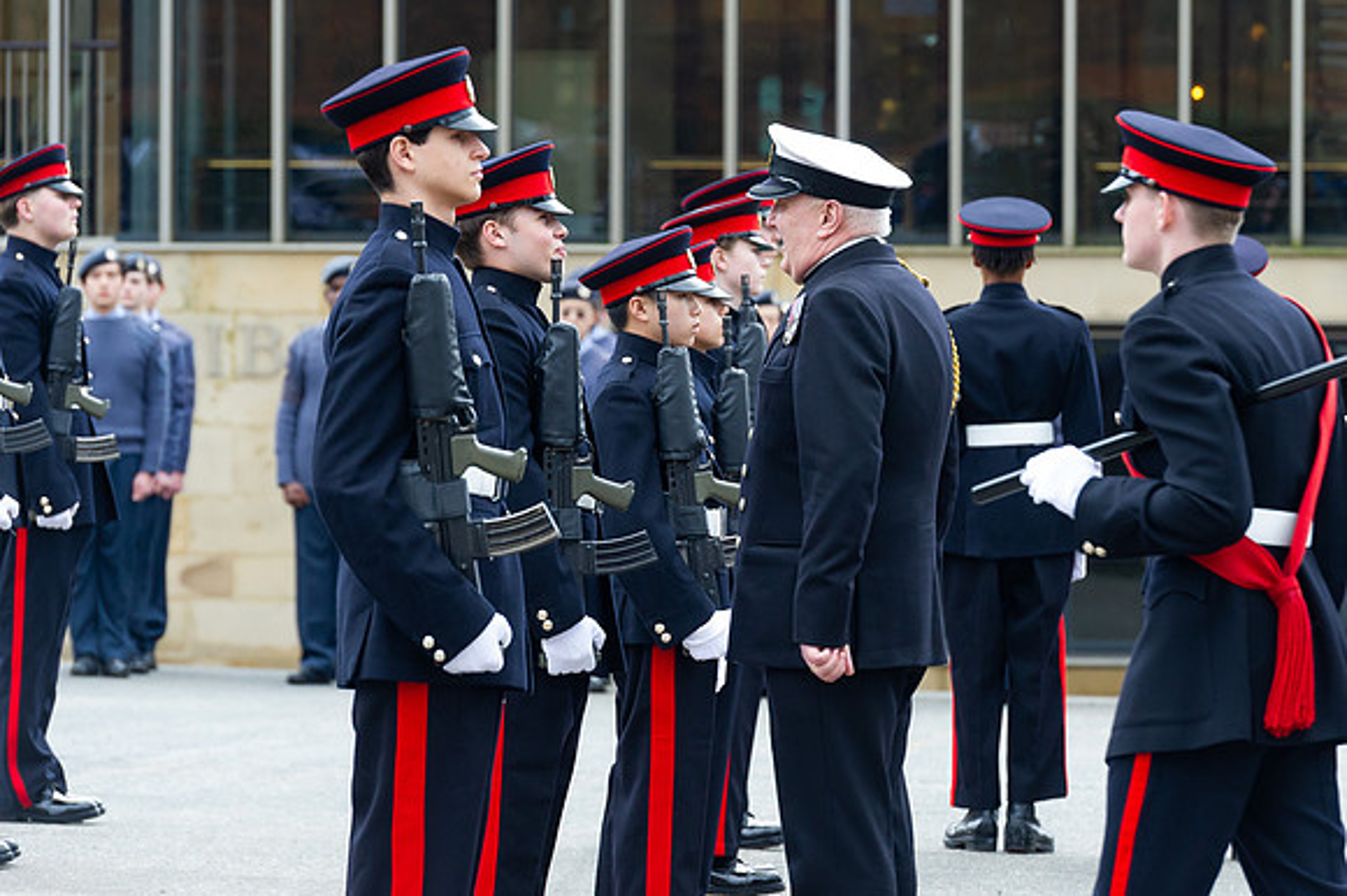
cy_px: 392
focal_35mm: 252
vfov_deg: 5.4
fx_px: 9436
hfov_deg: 8.2
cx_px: 827
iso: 1250
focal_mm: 200
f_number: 6.3
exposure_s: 1/250
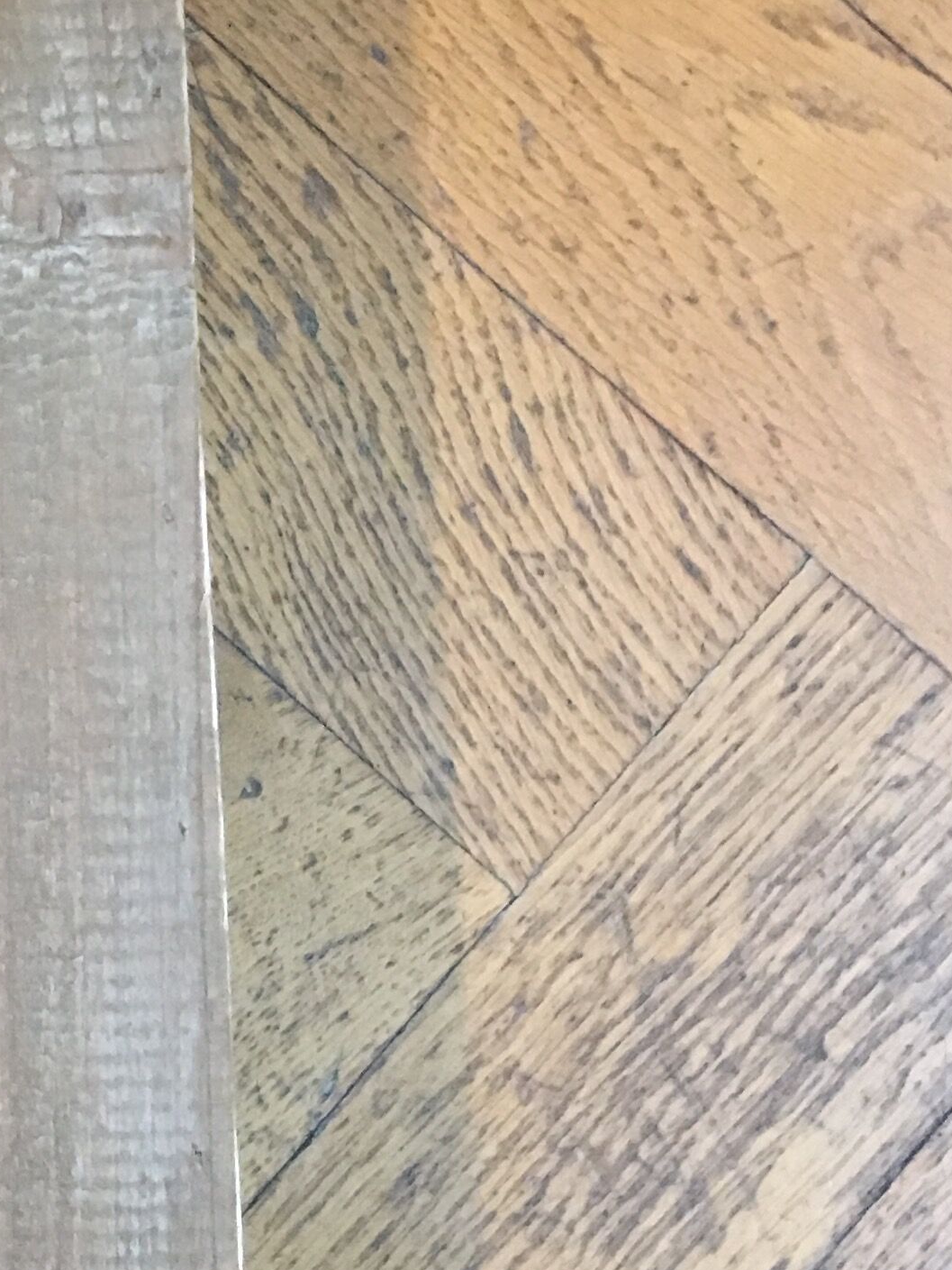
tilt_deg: -85.3
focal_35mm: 83
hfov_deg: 16.9
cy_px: 345
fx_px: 3043
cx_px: -245
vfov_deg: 23.4
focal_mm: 4.15
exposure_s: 1/17
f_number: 2.2
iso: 200
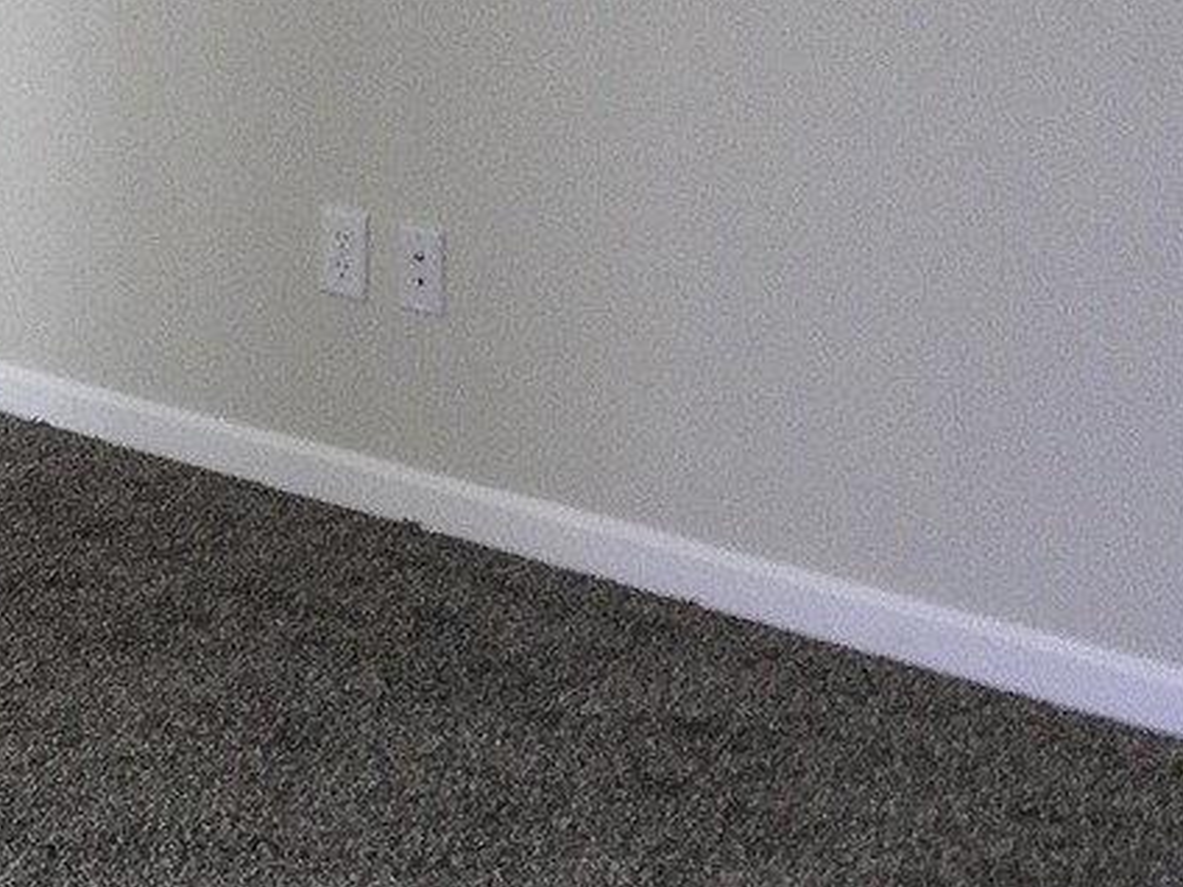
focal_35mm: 119
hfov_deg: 15.1
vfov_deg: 12.1
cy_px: -206
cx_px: -667
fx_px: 4067
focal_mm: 4.28
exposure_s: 1/20
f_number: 2.4
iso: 100
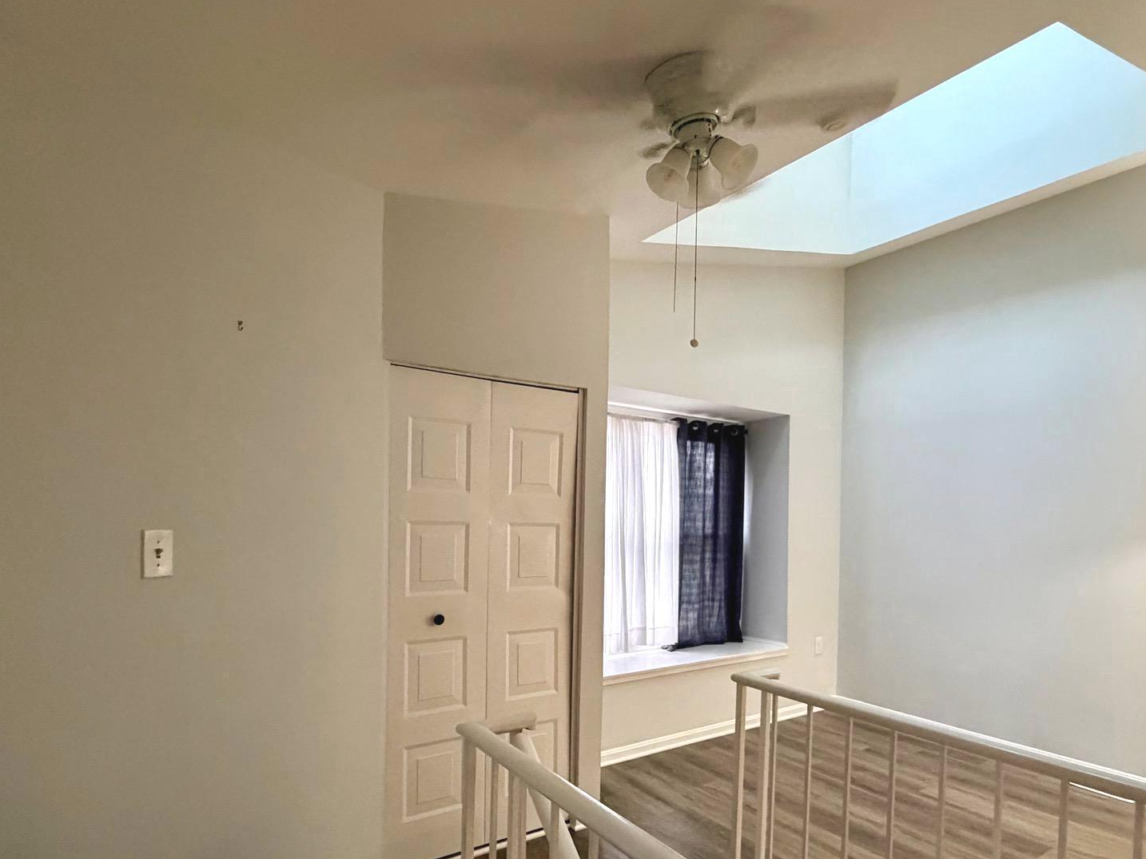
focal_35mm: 20
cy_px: 531
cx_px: 613
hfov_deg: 81.6
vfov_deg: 65.1
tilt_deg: -1.5
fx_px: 662
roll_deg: -0.8
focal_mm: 2.22
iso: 800
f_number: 2.2
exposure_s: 1/60
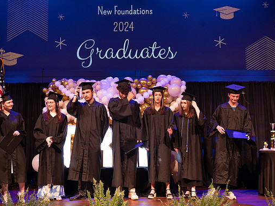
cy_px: 104
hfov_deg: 39.6
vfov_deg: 30.3
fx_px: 381
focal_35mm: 48
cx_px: 128
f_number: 4
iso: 1600
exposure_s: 1/200
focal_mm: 44
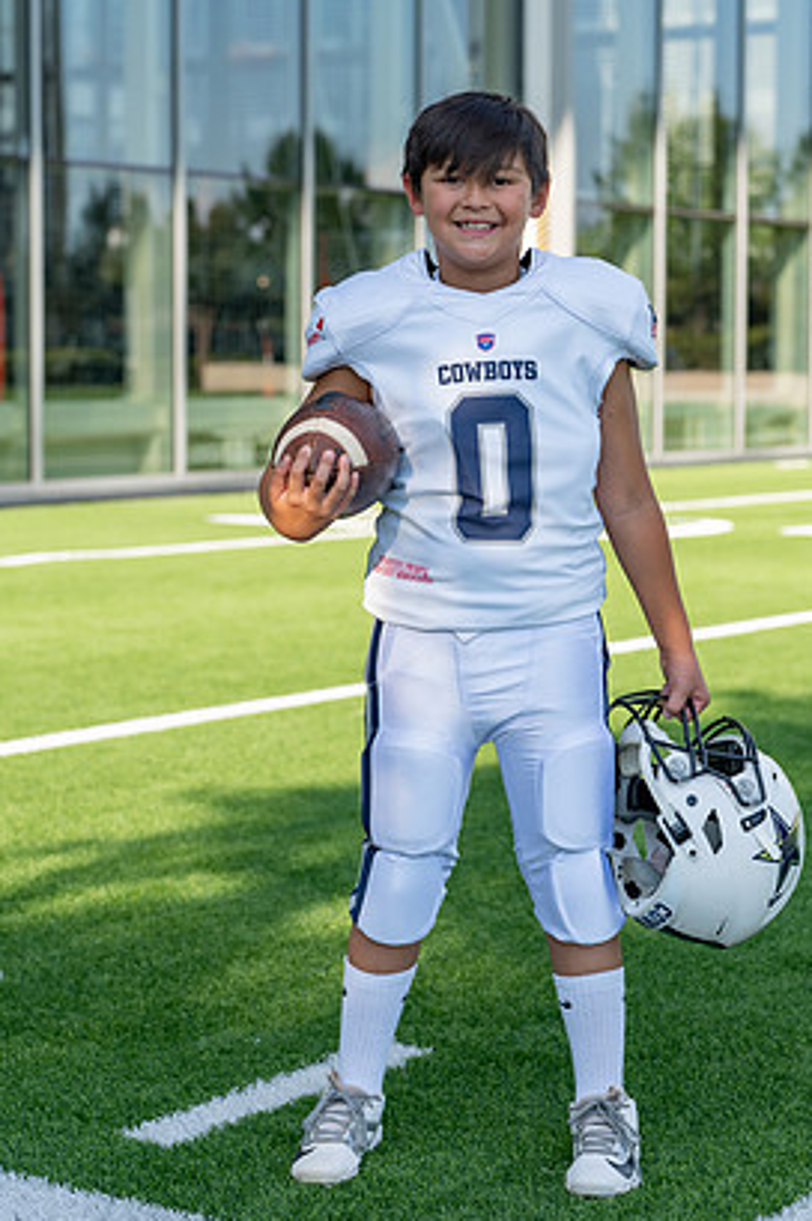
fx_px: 2813
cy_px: 558
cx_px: 514
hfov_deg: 16.4
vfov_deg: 24.5
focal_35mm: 83
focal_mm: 50
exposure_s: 1/500
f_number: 2.8
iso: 100
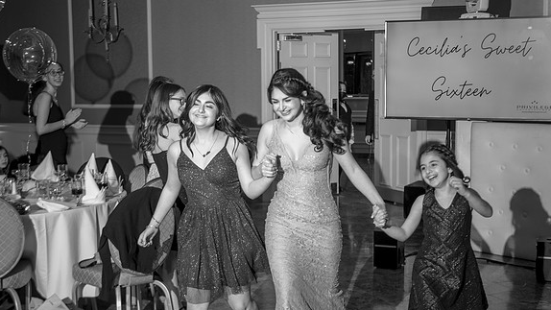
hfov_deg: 37.8
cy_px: 170
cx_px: 276
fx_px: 804
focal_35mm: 55
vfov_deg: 21.8
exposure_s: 1/250
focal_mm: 25
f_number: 1.7
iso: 500
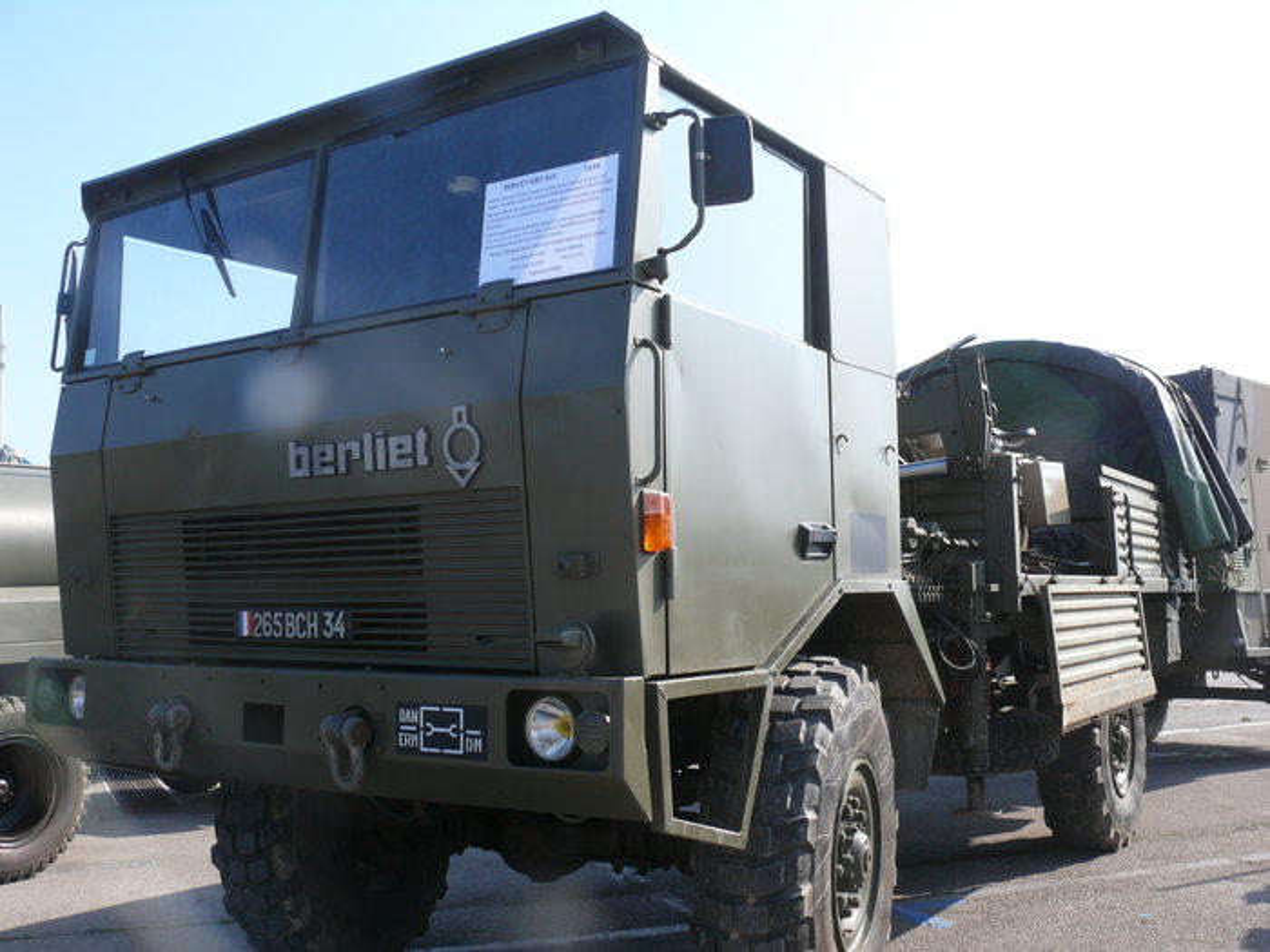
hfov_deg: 52.6
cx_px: 635
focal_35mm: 35
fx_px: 1284
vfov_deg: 40.7
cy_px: 476
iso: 100
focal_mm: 7.4
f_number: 5.6
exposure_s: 1/250
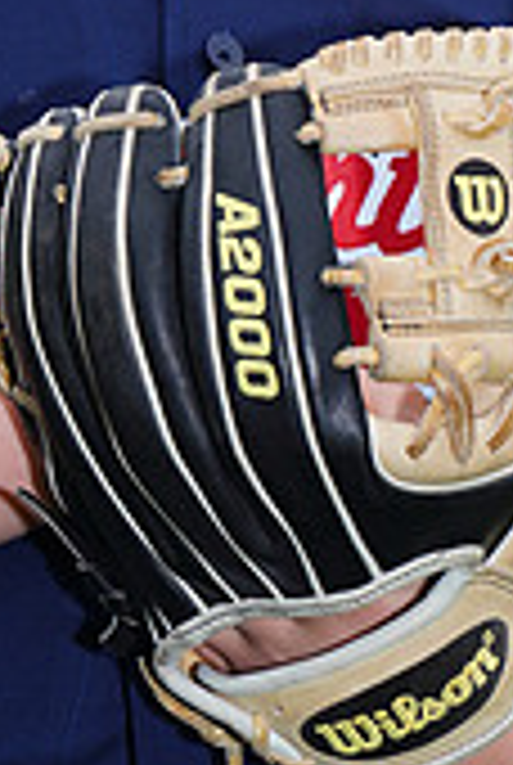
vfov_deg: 3.2
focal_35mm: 650
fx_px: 13836
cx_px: 196
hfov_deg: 2.1
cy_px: -230
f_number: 9
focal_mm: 191
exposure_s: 1/250
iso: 200
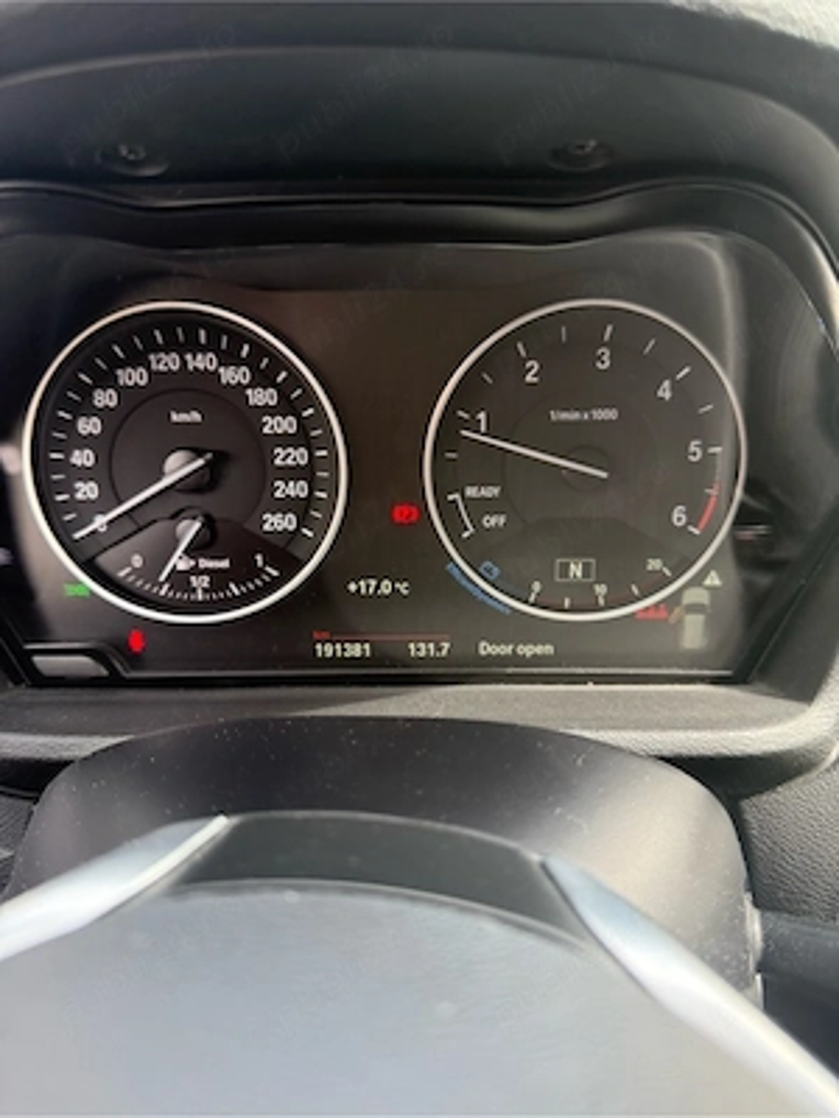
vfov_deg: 71.6
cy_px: 559
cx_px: 420
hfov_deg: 56.8
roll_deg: -3.4
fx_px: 776
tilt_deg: -38.0
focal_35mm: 24
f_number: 1.78
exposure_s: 1/230
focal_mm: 6.76
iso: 160
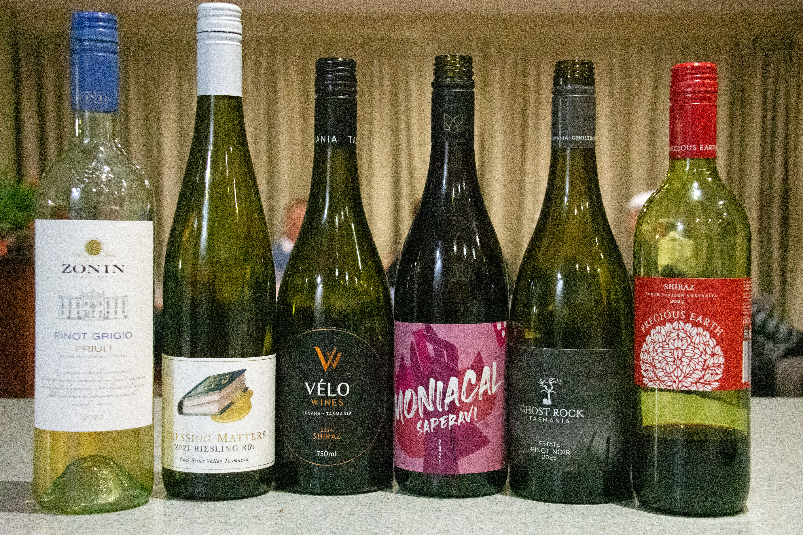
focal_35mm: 57
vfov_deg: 23.8
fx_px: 1271
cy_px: 268
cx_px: 402
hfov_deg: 35.1
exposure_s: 1/160
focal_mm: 38
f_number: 6.3
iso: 25600
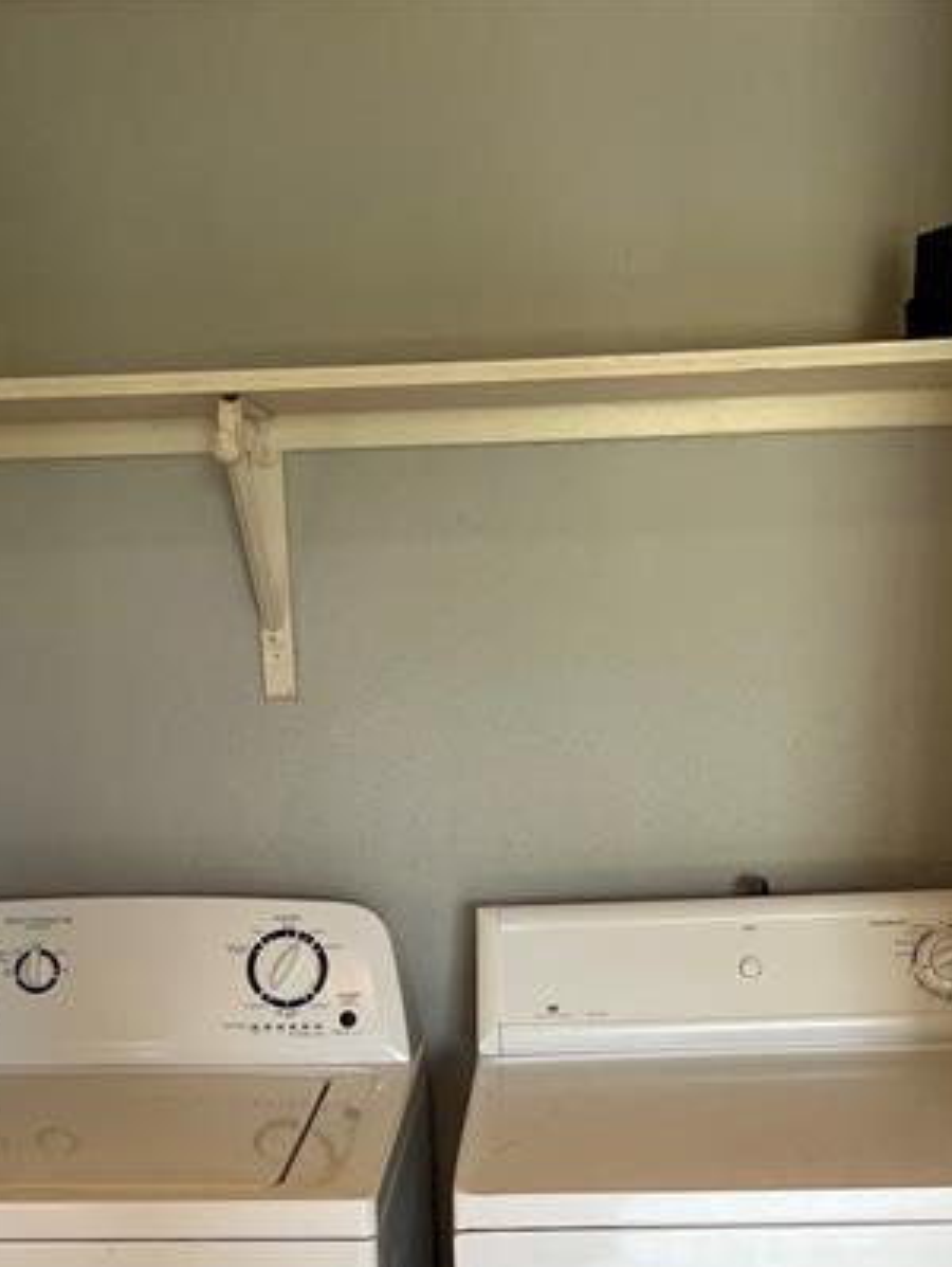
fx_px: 1831
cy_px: 1213
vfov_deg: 35.2
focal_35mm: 50
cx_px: 432
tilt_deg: -16.1
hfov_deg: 29.1
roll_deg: +2.9
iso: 80
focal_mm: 5.7
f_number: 1.5
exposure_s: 1/60
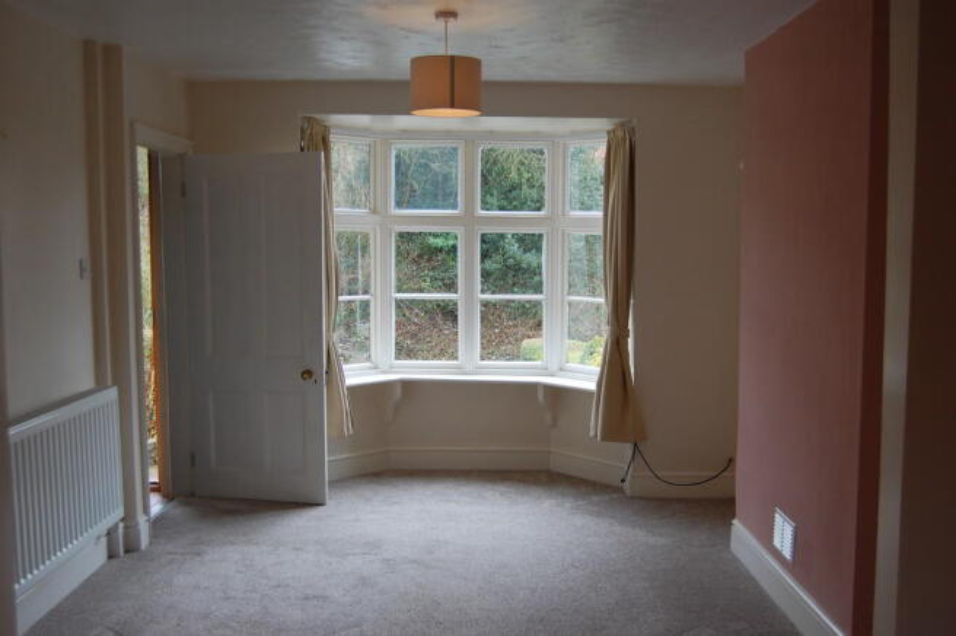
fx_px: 955
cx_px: 478
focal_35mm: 36
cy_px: 318
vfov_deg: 36.8
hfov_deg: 53.2
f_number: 4.5
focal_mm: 24
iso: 400
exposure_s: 1/80
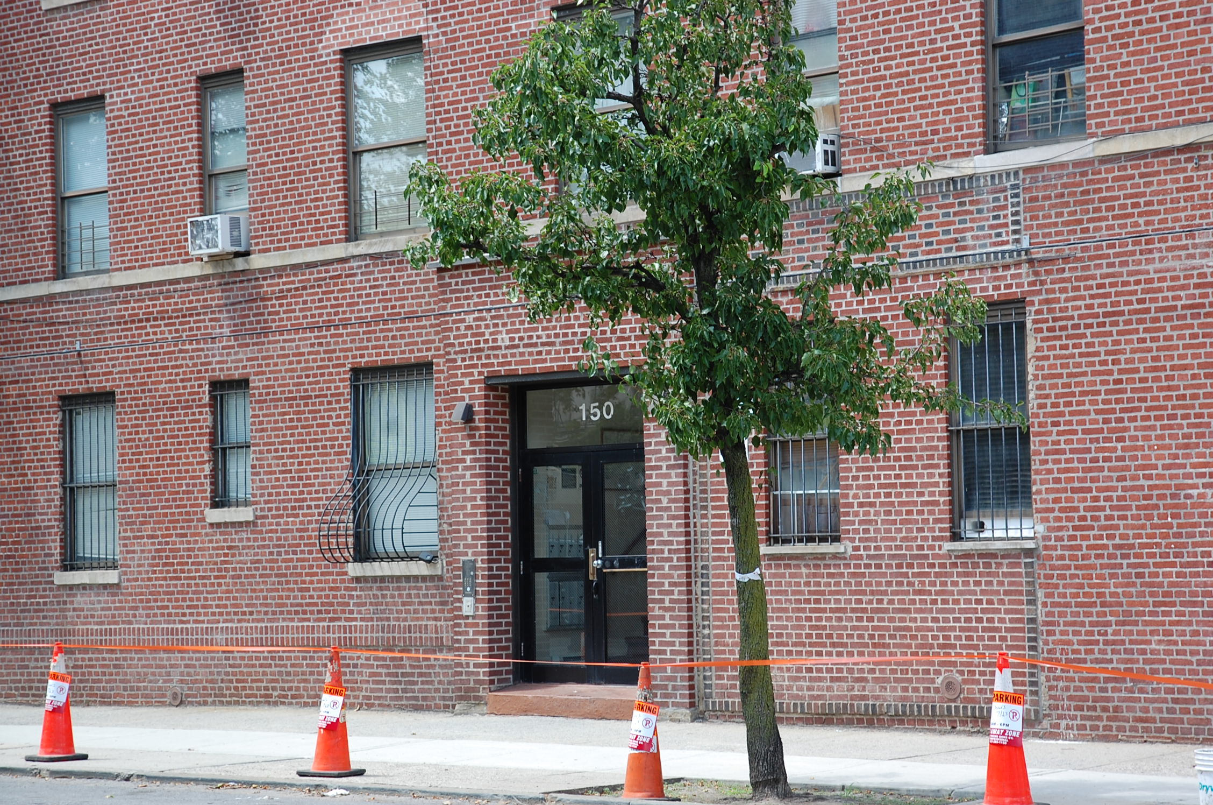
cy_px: 402
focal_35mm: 75
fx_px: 2523
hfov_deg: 27.0
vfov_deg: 18.1
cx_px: 606
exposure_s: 1/160
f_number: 6.3
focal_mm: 50
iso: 200
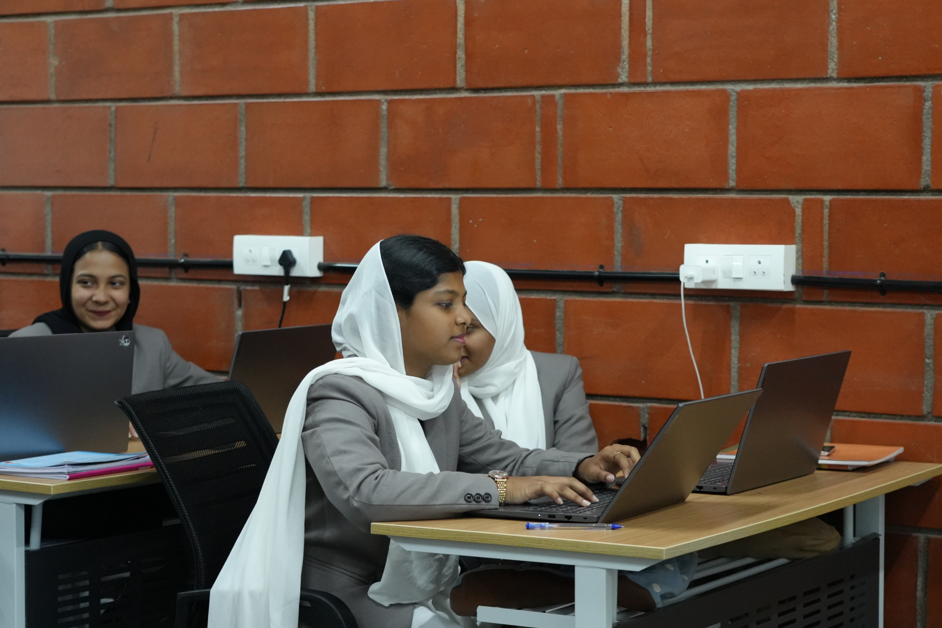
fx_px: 2119
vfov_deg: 16.9
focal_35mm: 81
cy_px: 325
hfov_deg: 25.1
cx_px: 452
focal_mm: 59
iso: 5000
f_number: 4
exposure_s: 1/125
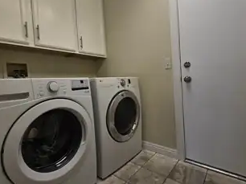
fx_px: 121
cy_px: 87
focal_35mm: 17
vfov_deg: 74.6
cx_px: 118
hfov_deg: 91.0
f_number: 2.2
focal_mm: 2.2
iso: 64
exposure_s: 1/120
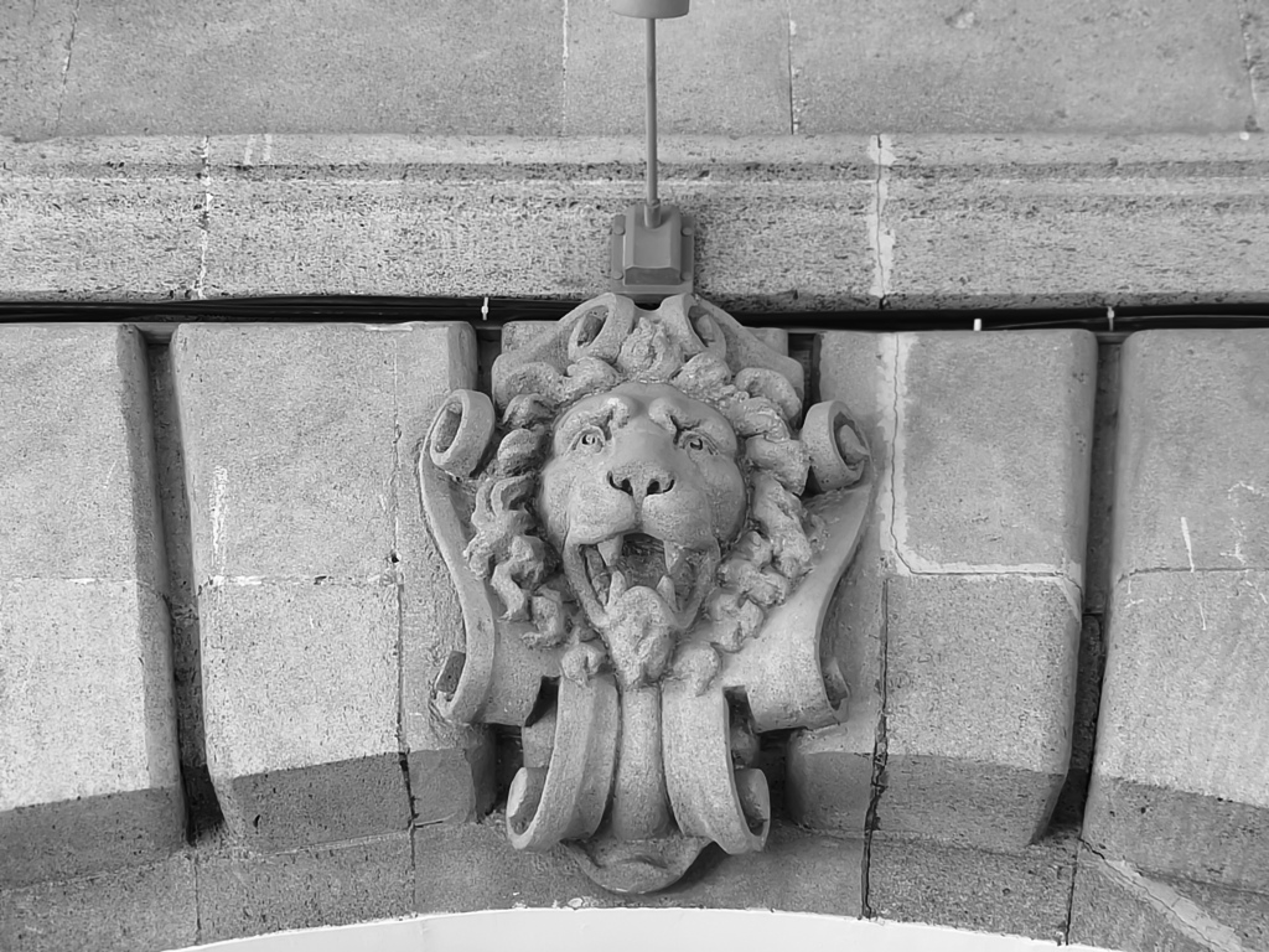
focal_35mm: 81
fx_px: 2969
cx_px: 634
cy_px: 476
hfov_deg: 24.1
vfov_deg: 18.2
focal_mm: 3.95
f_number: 4
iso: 50
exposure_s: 1/146
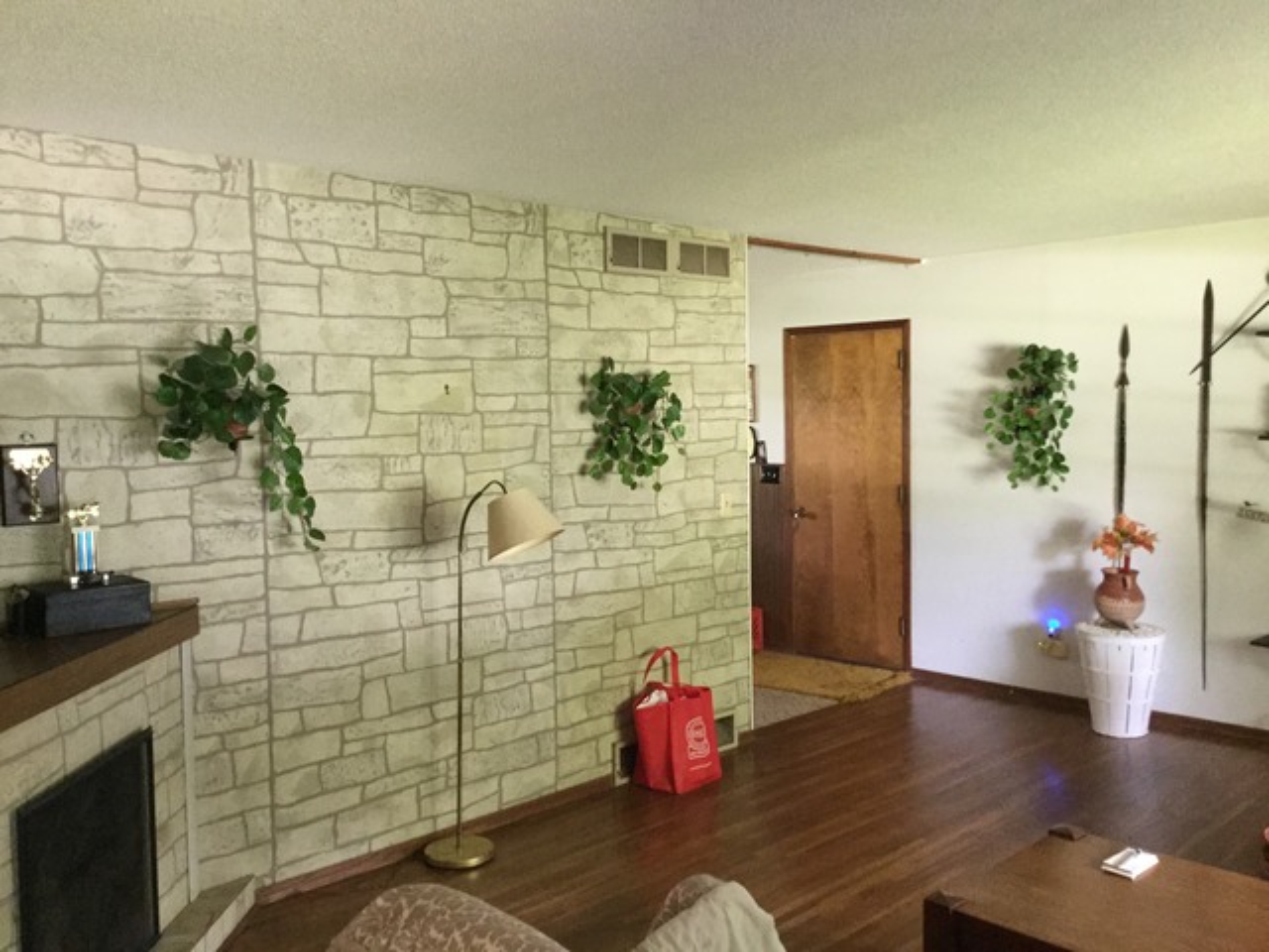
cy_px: 476
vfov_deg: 45.4
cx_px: 634
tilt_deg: -1.7
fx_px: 1136
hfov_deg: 58.4
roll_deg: -0.1
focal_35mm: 31
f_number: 2.4
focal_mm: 3.3
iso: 250
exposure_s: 1/15
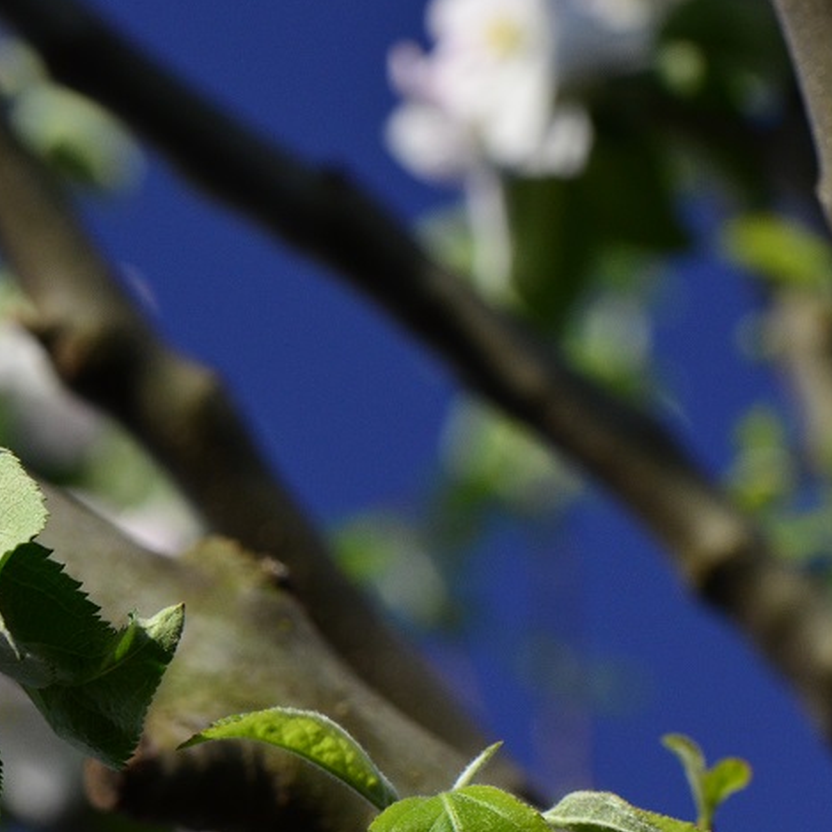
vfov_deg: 6.0
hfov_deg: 6.0
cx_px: -41
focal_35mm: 292
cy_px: 536
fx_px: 7938
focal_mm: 105
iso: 1000
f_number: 10
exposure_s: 1/640
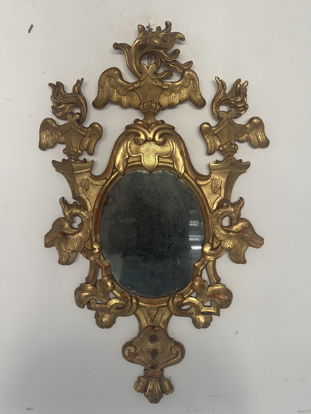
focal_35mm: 48
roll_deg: +0.0
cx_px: 156
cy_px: 207
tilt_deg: -2.1
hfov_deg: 30.3
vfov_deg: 39.7
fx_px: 575
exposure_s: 1/60
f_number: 1.78
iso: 200
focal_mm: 6.86
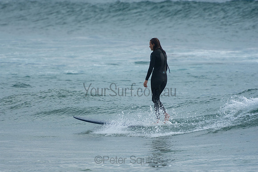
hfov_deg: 3.4
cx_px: 129
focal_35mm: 600
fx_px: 4301
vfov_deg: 2.3
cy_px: 86
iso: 400
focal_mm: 400
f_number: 5.6
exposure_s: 1/1000
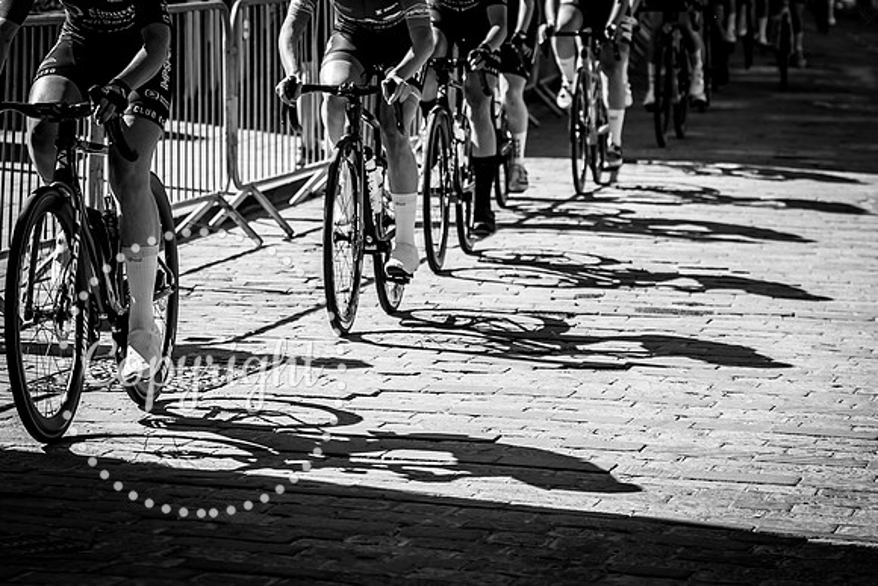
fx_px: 3832
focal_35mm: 157
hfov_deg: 13.0
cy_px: -28
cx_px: 266
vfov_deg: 8.7
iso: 100
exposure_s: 1/1000
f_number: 3.5
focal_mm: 75
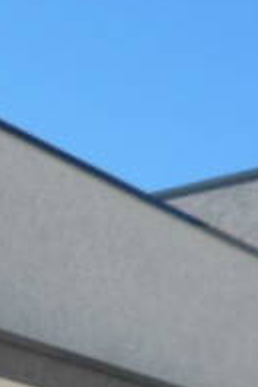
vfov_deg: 13.9
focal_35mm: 138
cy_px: 584
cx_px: -372
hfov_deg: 8.9
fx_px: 1481
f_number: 2.5
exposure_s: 1/1500
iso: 80
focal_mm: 4.5
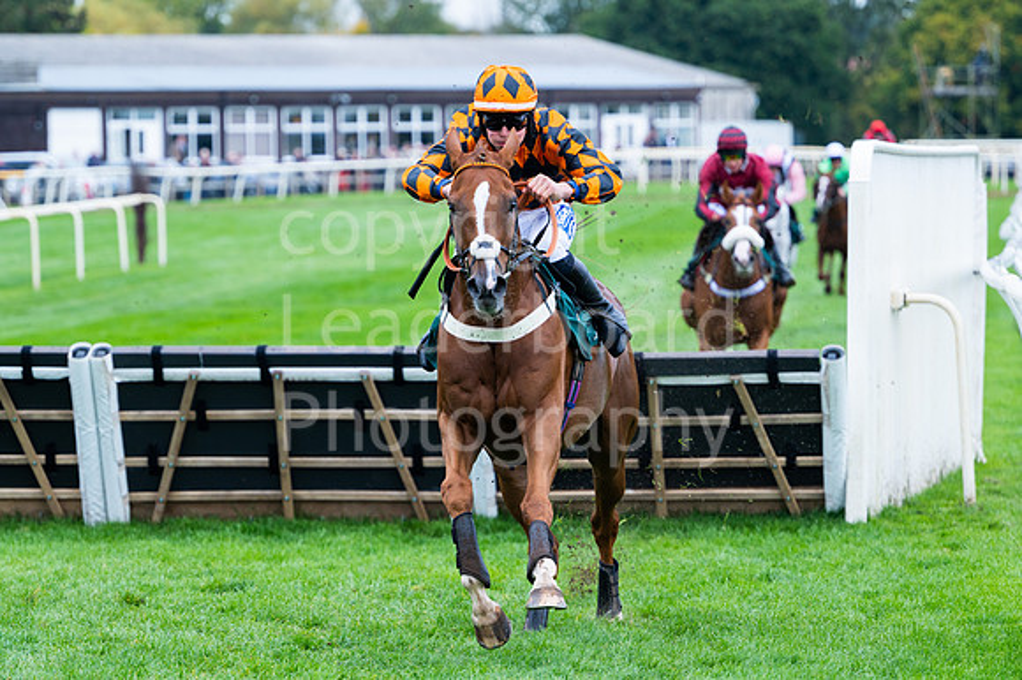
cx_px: 495
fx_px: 5111
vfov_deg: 7.6
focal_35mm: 180
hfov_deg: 11.4
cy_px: 320
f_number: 4
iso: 500
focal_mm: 170
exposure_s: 1/1600
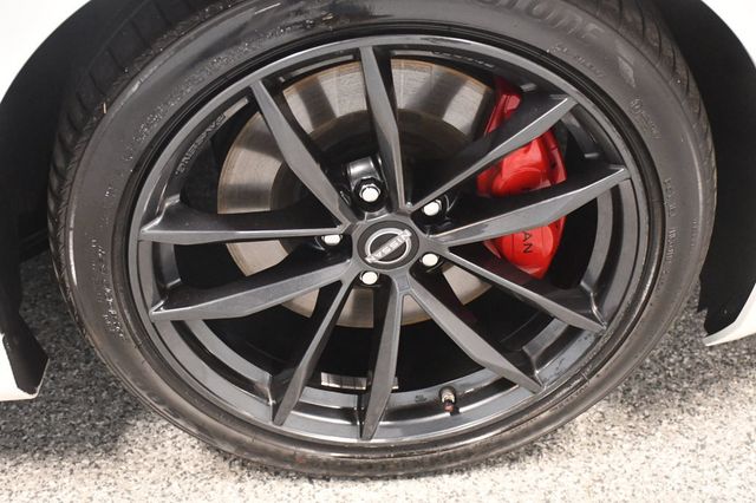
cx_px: 378
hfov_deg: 33.4
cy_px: 252
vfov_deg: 22.6
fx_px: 1259
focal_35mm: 60
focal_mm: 40
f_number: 4.5
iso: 6400
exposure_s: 1/60
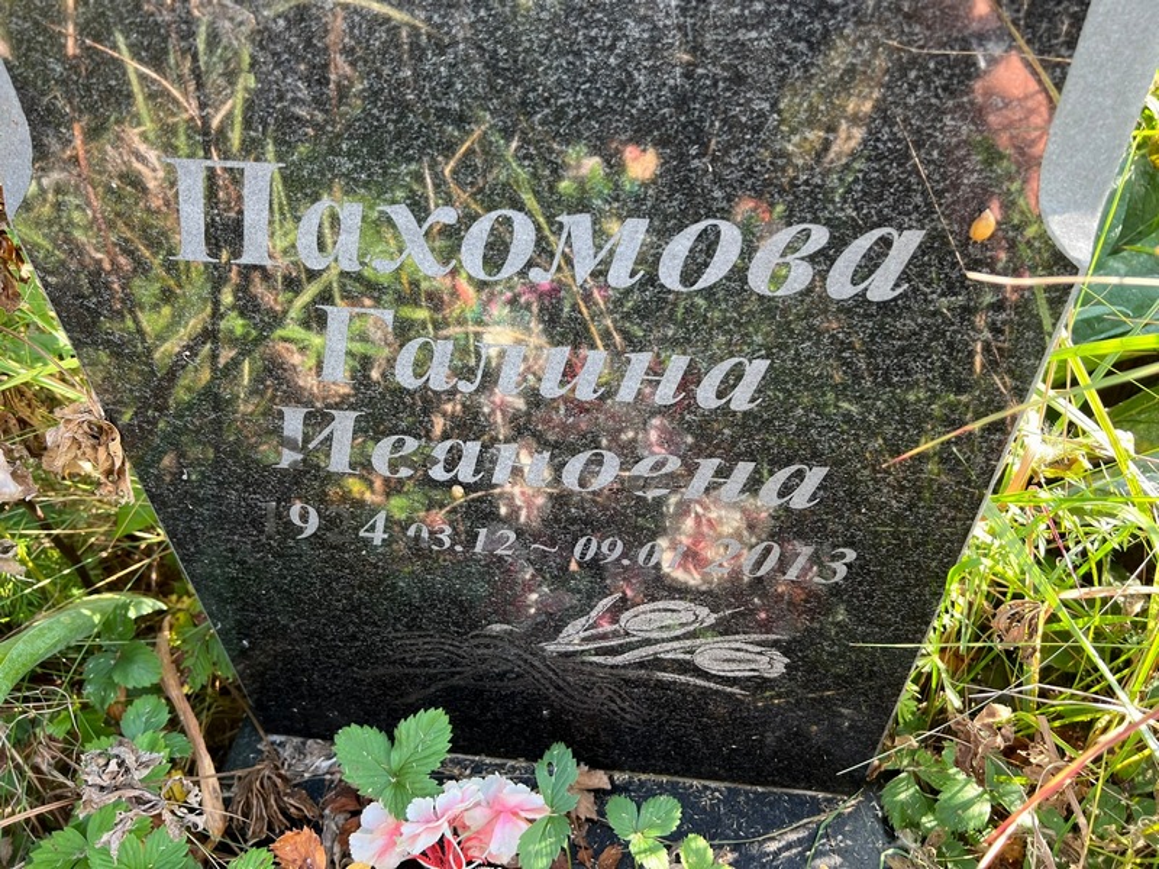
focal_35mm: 26
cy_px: 434
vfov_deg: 53.1
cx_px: 580
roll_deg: +4.6
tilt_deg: -44.4
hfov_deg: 67.3
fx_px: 871
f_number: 1.5
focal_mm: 5.7
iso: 50
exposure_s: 1/121
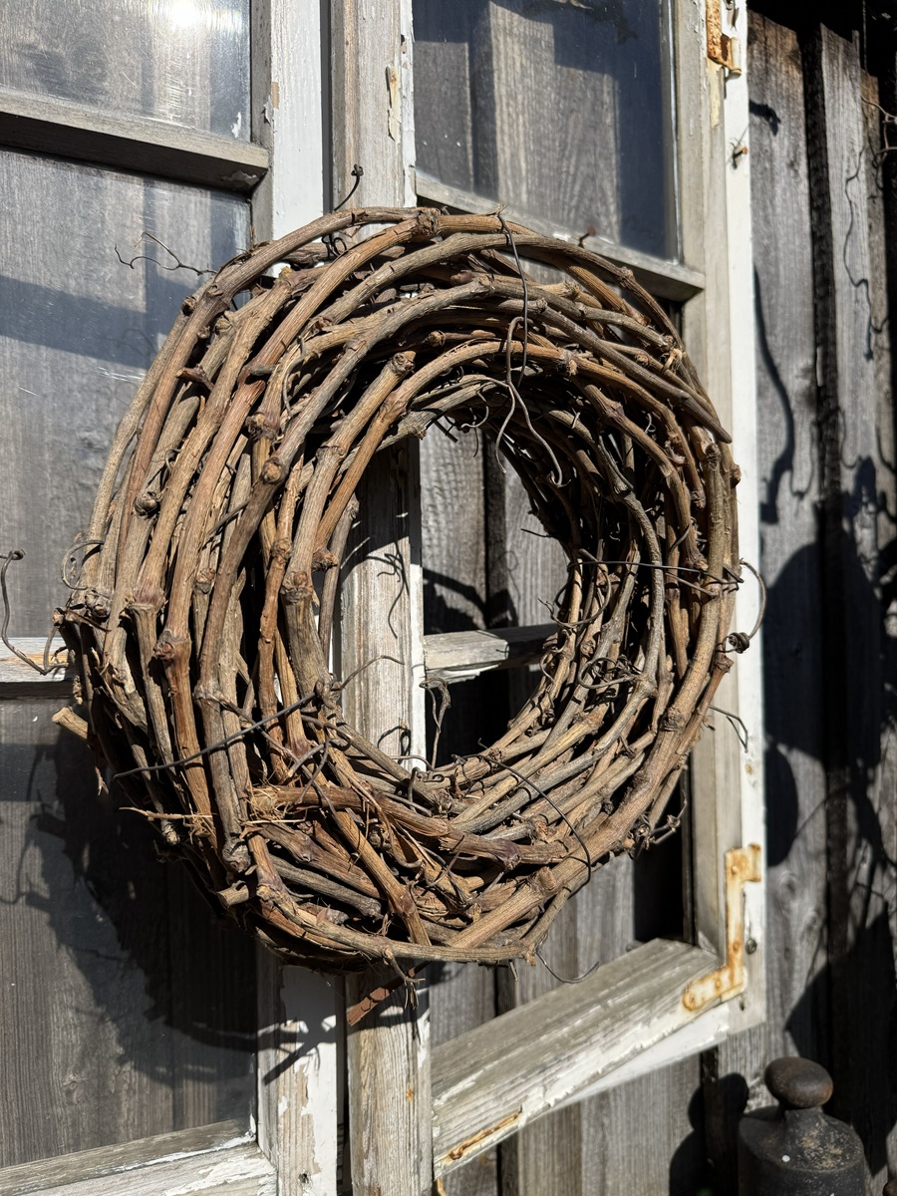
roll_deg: +0.3
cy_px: 598
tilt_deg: -0.2
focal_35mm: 24
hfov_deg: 56.8
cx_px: 448
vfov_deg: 71.6
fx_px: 829
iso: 80
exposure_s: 1/6410
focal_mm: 6.76
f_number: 1.78
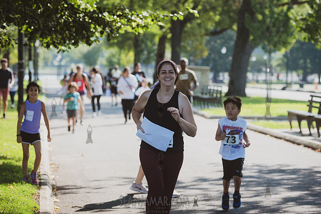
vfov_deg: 9.6
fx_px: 1277
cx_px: 163
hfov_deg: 14.3
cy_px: 107
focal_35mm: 143
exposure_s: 1/1000
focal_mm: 135
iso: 500
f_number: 4.5
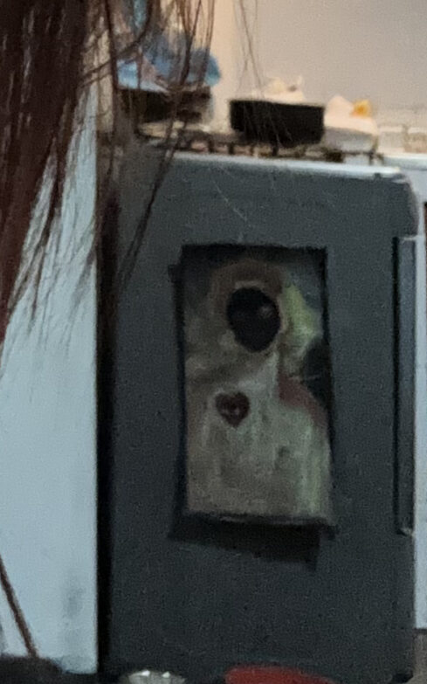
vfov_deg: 18.2
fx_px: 1937
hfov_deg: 11.8
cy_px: -280
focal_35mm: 104
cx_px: -272
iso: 400
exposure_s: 1/16
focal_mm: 2.69
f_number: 1.9
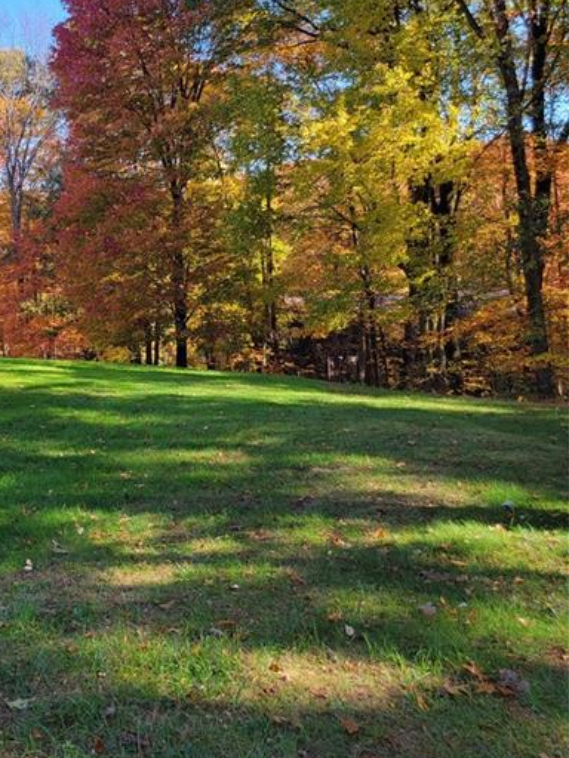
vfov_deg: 50.7
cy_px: 277
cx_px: 144
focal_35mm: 36
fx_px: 789
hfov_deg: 38.6
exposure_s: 1/132
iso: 16
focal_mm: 6.7
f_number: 1.8
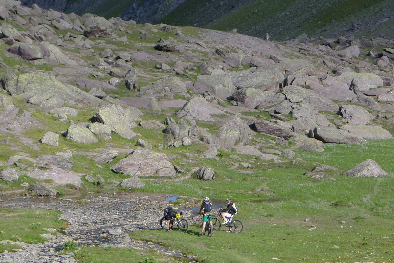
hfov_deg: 17.1
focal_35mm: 120
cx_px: 197
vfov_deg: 11.4
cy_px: 132
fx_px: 1314
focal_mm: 19.2
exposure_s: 1/500
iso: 80
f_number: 4
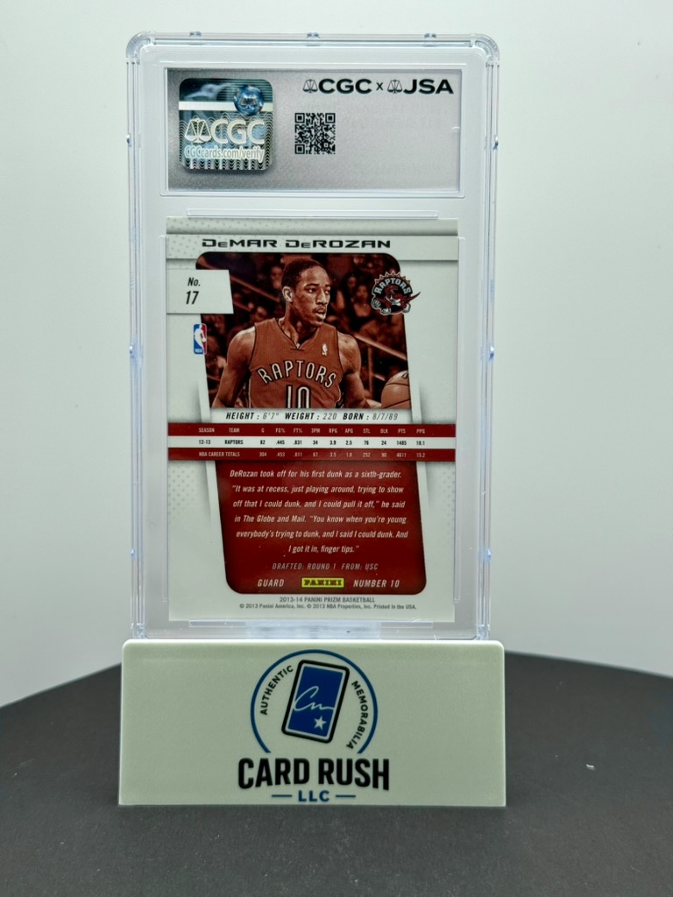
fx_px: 1244
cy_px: 448
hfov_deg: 30.3
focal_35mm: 48
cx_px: 336
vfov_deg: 39.7
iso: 64
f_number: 1.78
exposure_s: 1/242
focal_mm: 6.76
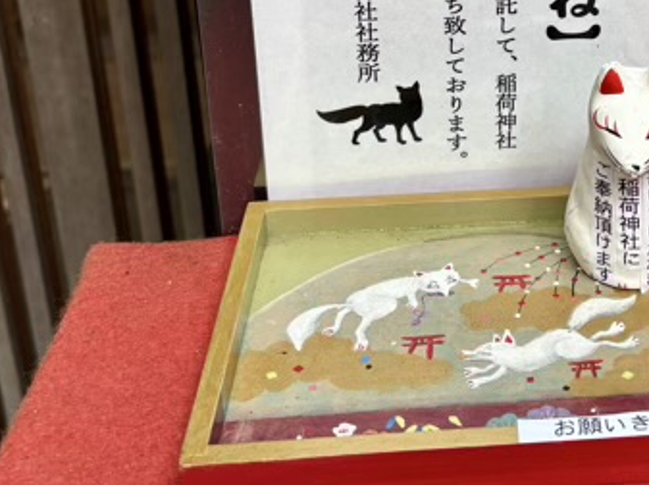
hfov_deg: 34.0
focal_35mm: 54
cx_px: 558
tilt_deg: -21.0
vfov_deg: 25.7
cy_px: 6
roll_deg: +0.0
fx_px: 1011
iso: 32
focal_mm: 5.96
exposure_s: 1/121
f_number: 1.6
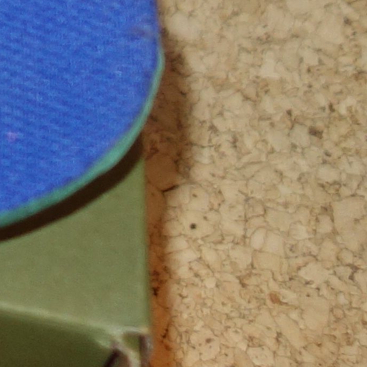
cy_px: -550
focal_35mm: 190
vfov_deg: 8.4
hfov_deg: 8.0
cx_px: -713
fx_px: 2279
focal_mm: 10.4
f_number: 1.8
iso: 160
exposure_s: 1/30
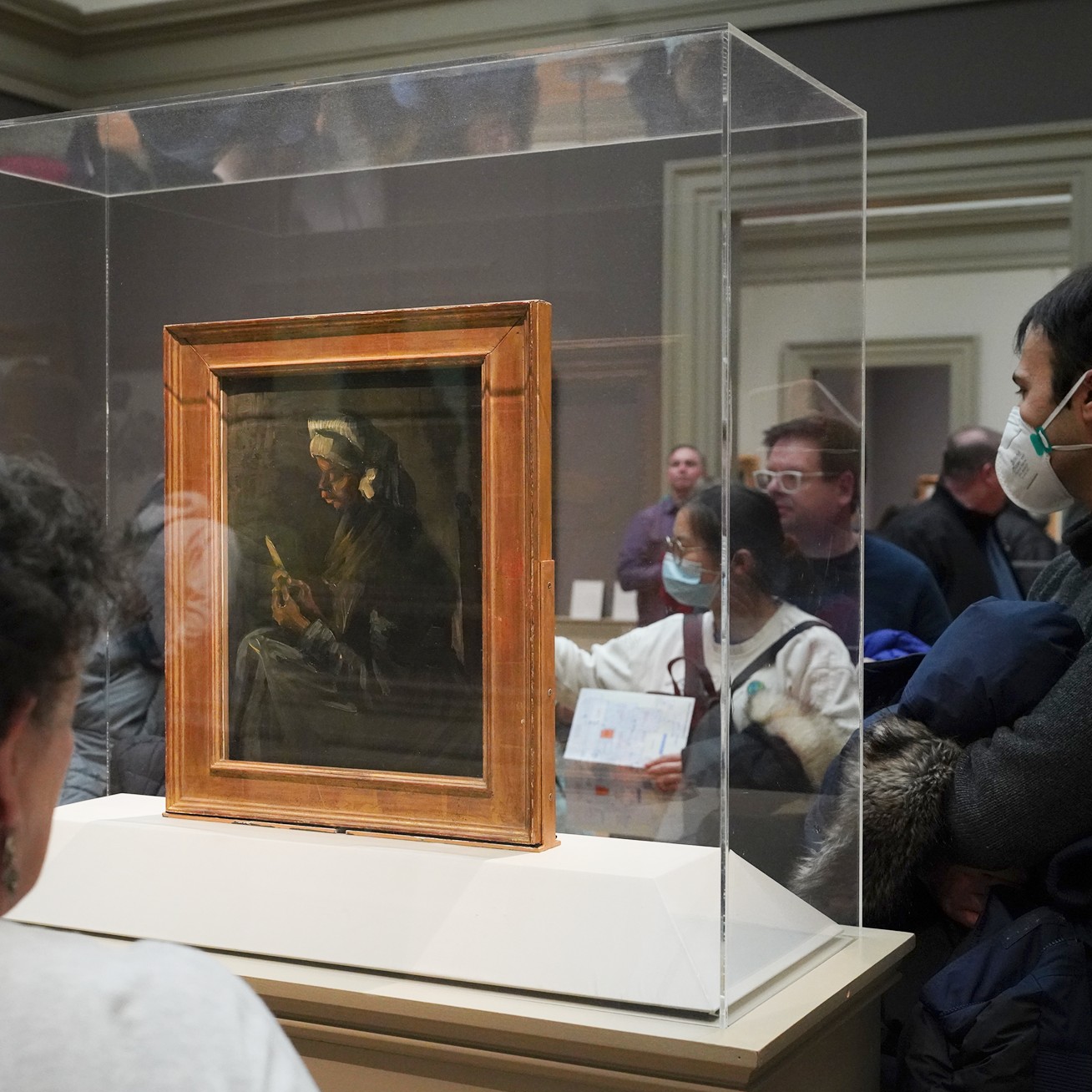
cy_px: 543
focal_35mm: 52
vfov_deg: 32.8
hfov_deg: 32.7
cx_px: 421
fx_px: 1856
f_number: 5
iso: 6400
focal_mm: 40
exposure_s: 1/100
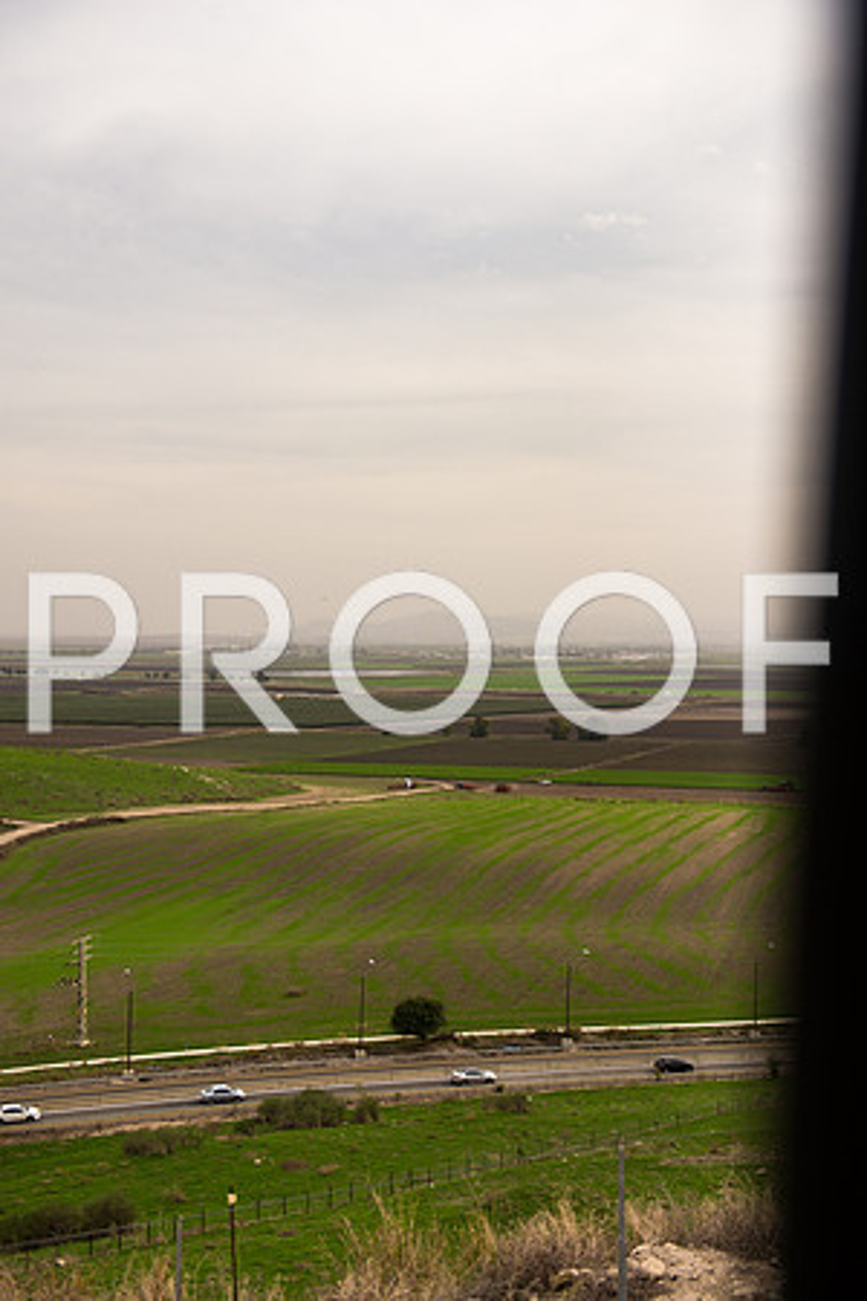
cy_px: 650
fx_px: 1373
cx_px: 434
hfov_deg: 35.1
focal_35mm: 38
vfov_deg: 50.7
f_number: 3.5
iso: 100
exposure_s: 1/1000
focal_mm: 38
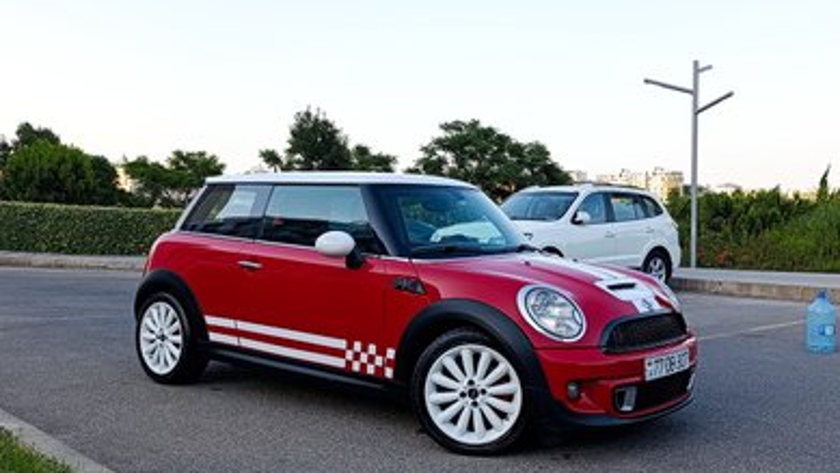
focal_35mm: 37
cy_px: 251
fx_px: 824
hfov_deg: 54.0
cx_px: 430
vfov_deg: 32.0
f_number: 1.65
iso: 50
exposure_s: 1/178
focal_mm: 6.11
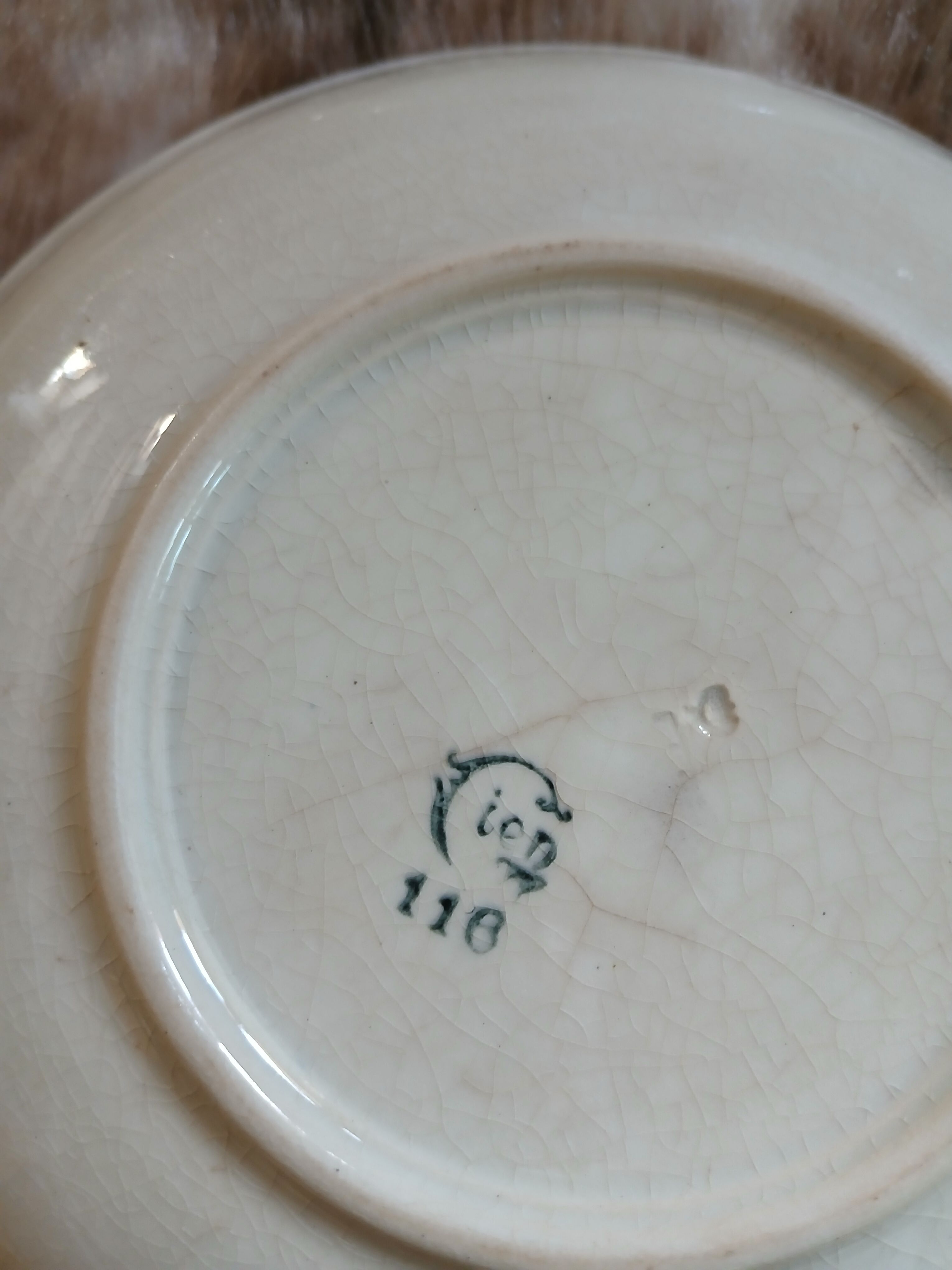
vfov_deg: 67.3
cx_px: 476
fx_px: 953
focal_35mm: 26
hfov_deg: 53.1
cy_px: 635
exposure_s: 1/25
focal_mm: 3.98
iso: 250
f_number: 1.8
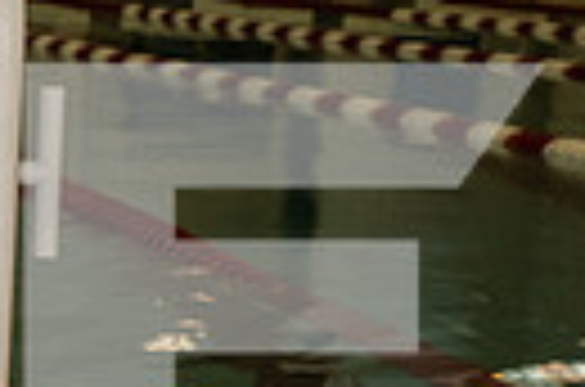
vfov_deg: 7.6
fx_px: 2902
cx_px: -603
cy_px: 304
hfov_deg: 10.5
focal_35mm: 179
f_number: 7.1
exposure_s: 1/250
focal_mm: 40
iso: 500
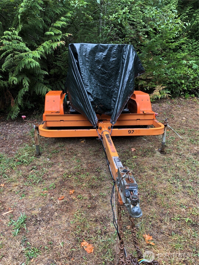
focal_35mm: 28
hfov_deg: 49.7
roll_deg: +1.1
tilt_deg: -18.2
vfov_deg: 63.4
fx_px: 215
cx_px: 100
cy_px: 132
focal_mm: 3.99
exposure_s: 1/120
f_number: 1.8
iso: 40
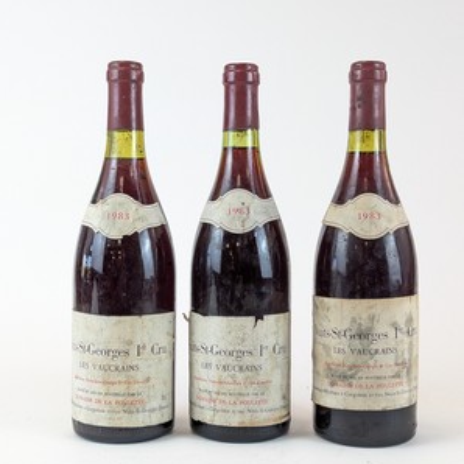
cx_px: 231
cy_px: 237
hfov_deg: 30.0
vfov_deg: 30.0
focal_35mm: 57
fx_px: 864
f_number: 1.85
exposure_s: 1/99.9
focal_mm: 6.81
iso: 81
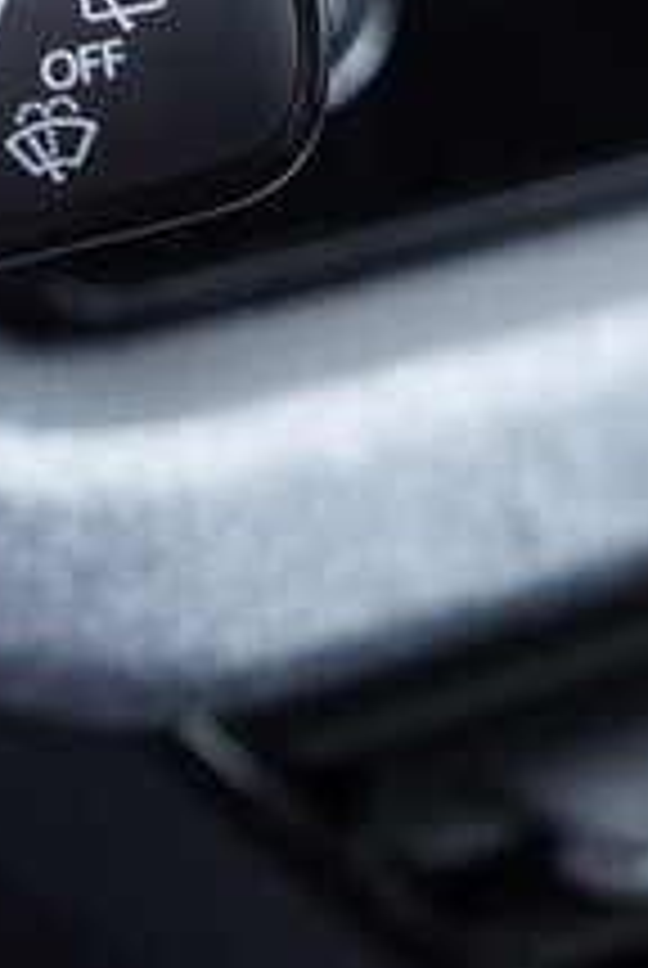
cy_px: 281
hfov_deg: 13.5
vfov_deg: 22.0
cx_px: -490
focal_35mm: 92
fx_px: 2476
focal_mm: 24
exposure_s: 1/40
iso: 400
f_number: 2.8
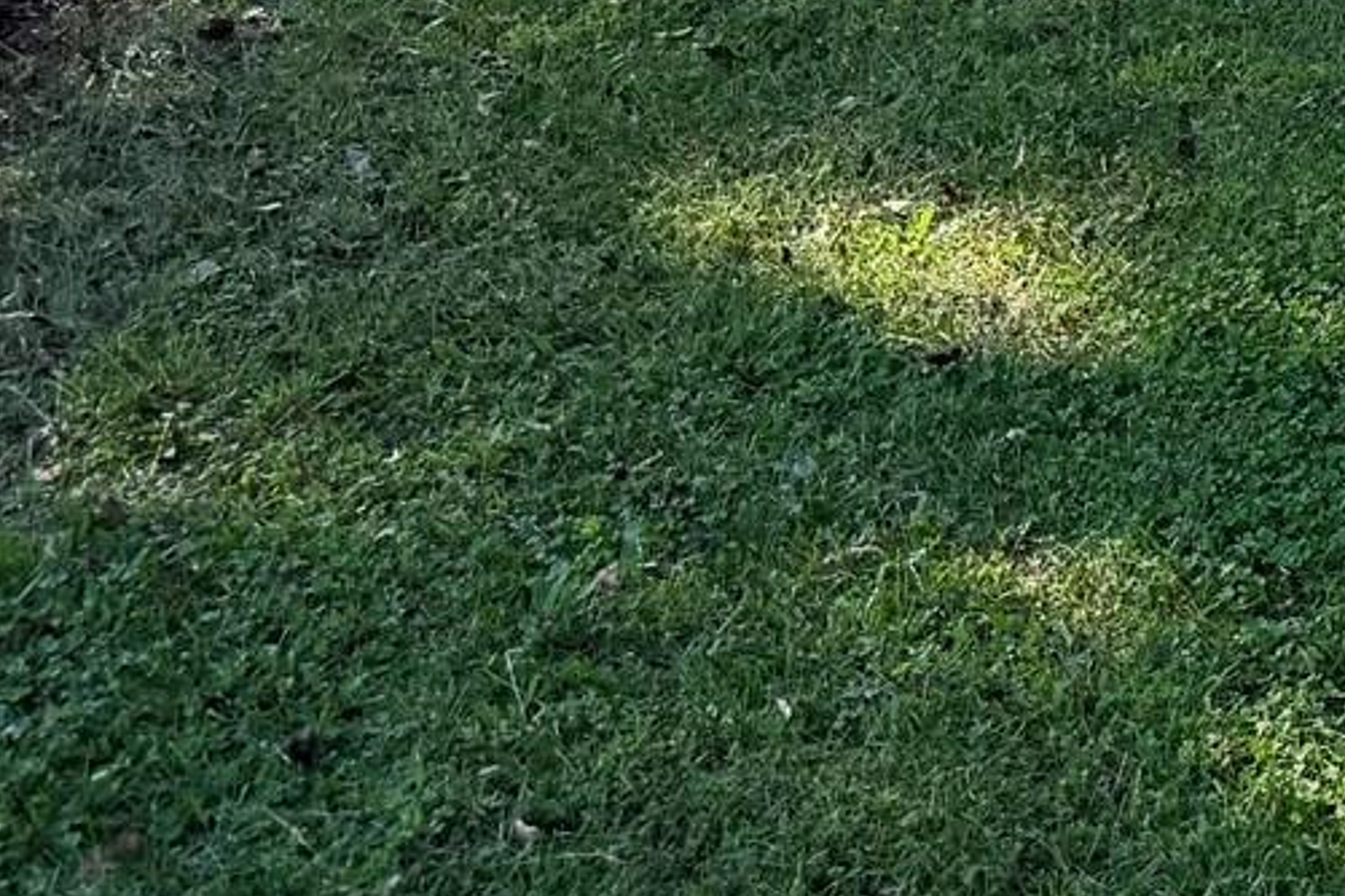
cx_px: 2102
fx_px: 3811
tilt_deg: +1.1
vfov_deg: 11.8
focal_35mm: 102
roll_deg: -1.4
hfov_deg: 17.6
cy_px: -979
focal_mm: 6.76
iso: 100
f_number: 1.78
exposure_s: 1/1653
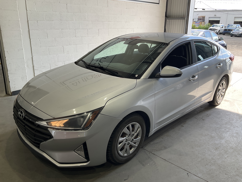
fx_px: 203
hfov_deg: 61.7
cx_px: 121
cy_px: 91
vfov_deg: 48.2
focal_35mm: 29
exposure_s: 1/163
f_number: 1.8
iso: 20
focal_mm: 3
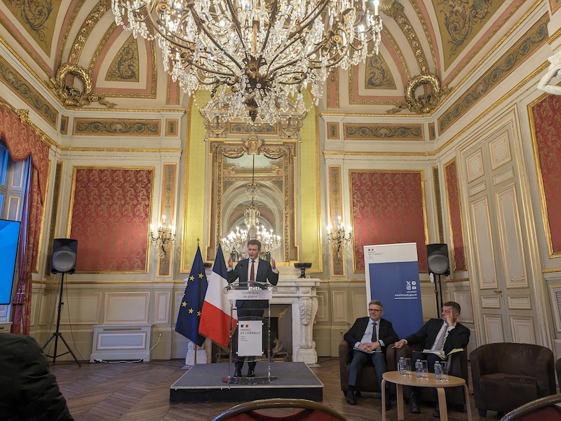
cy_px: 210
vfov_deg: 54.9
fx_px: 405
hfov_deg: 69.4
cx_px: 280
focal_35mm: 25
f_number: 1.89
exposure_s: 1/25
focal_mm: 5.43
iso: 77
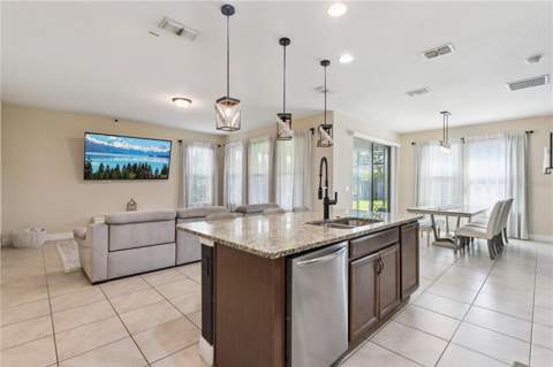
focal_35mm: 16
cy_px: 184
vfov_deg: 71.9
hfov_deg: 95.0
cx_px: 276
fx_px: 253
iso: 640
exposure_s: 1/15
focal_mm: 16.5
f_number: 10
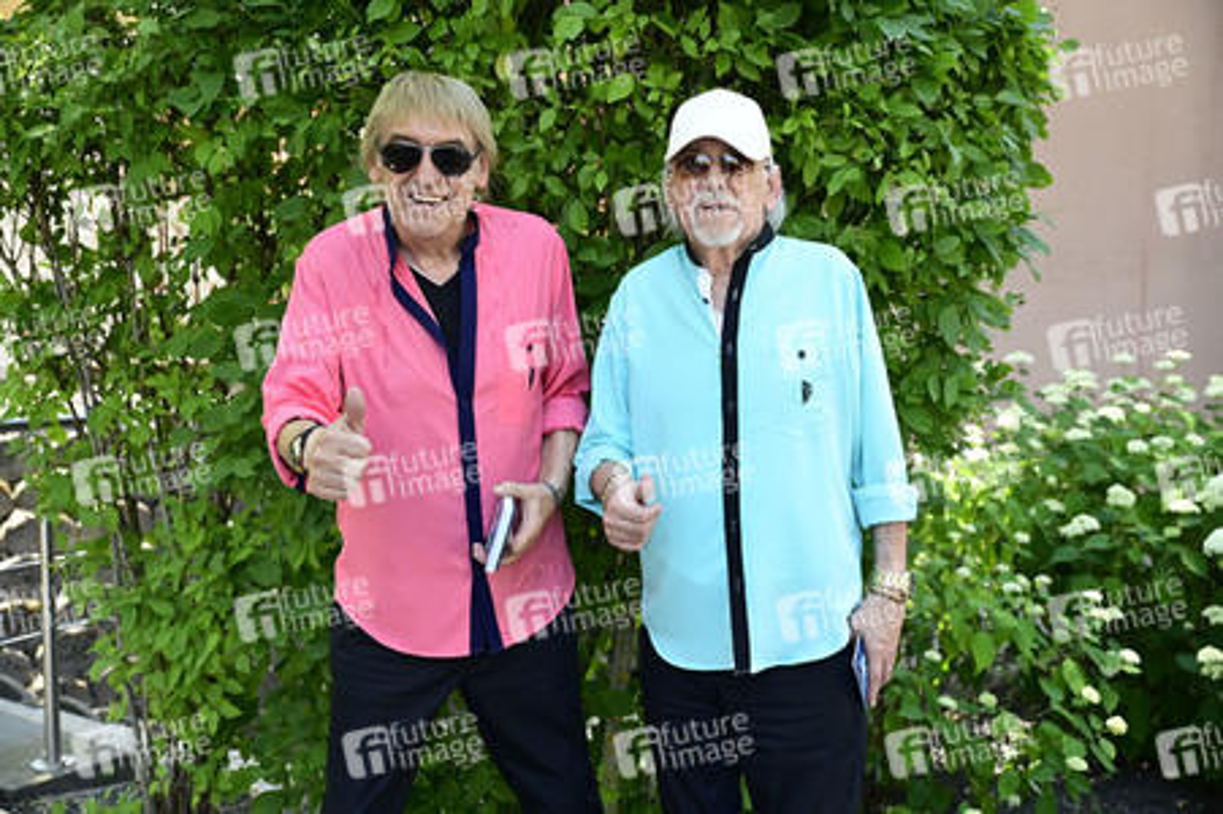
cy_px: 407
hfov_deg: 53.2
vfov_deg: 36.8
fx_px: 1222
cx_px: 612
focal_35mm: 36
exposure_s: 1/6400
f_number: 2.8
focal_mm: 36
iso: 4000
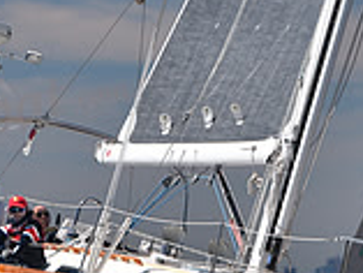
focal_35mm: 710
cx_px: 250
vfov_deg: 2.1
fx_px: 7451
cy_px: 212
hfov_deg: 2.8
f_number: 4.5
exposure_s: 1/1000
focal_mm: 200
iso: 200
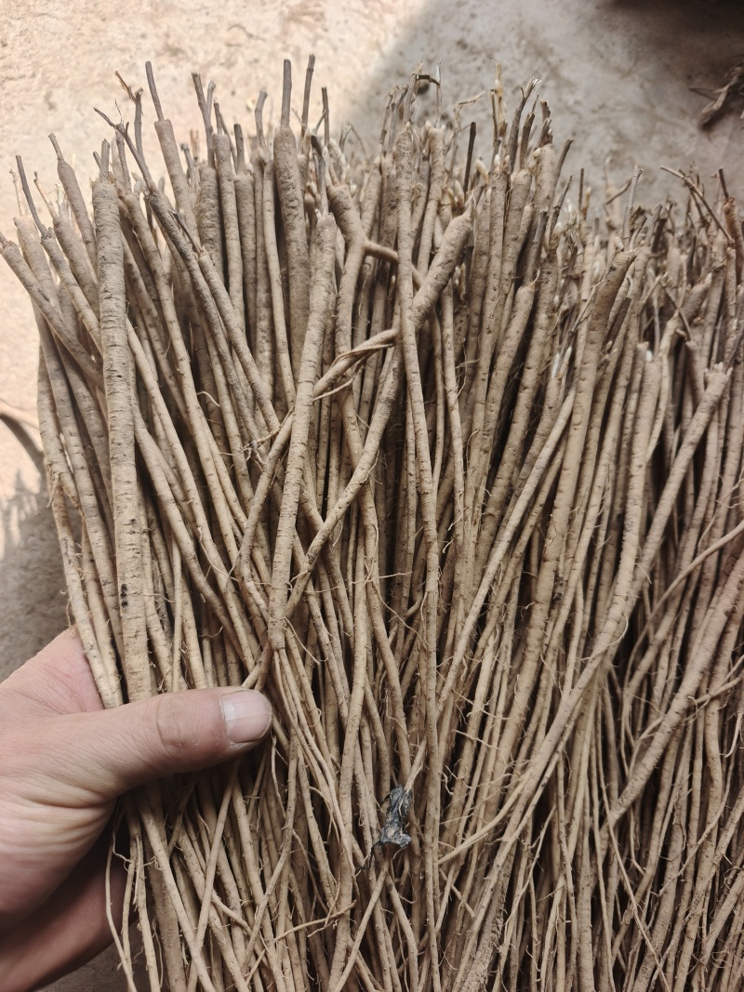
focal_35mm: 23
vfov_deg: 73.9
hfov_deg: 58.9
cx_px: 372
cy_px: 496
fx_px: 659
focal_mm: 6.06
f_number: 1.6
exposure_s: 1/511
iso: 50
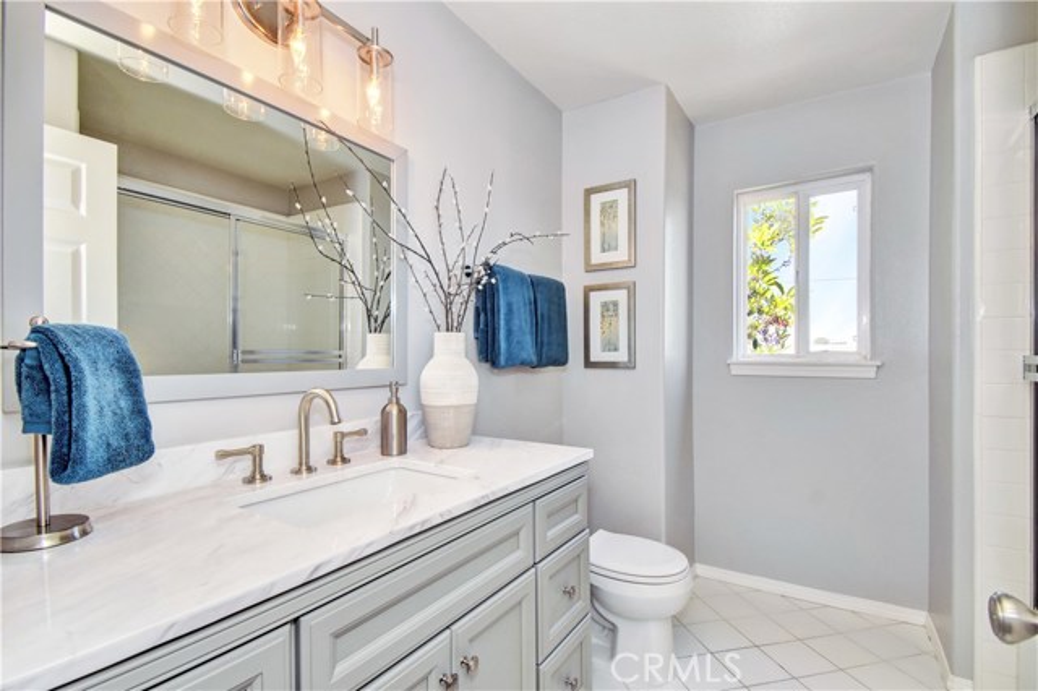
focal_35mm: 15
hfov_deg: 100.4
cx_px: 519
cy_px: 346
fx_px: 432
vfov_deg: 77.3
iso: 1000
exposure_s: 1/200
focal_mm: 10
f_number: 8
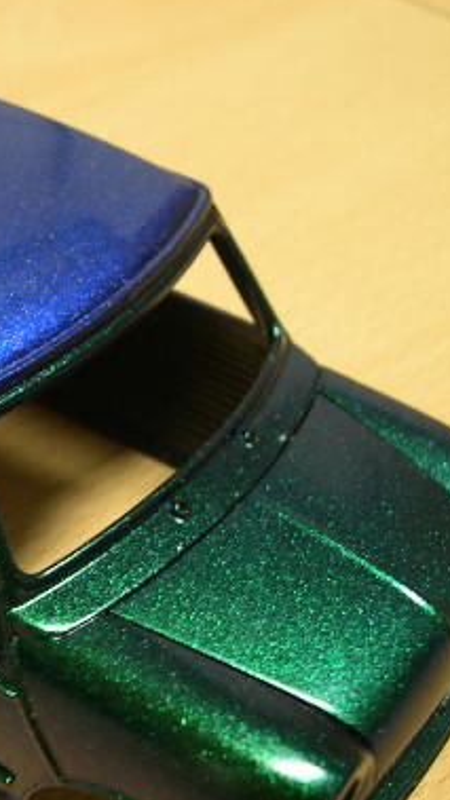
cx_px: -44
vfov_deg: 30.1
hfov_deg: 16.7
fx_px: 1486
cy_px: 479
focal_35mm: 70
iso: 100
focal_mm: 8
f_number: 2.8
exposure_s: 1/4.3
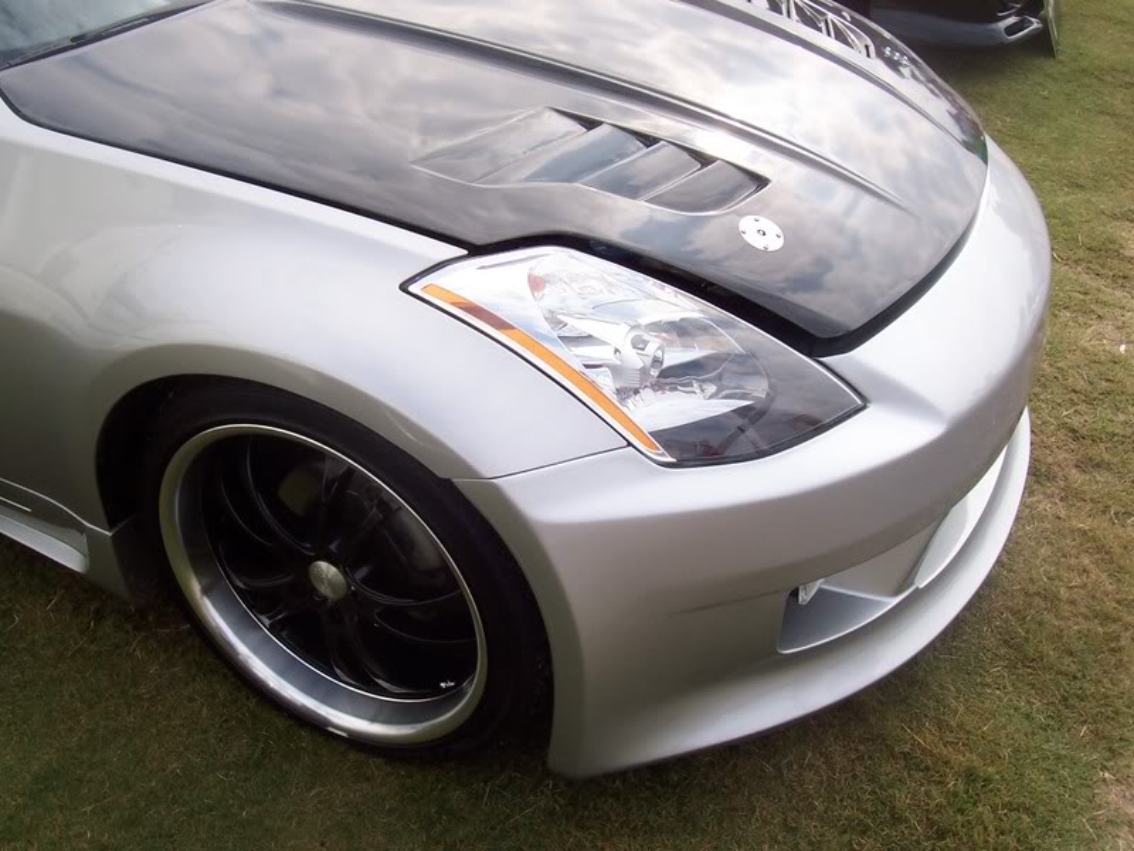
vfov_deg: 38.7
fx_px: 1212
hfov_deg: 50.1
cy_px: 426
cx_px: 567
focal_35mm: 37
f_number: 5.6
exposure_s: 1/350
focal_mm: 5.6
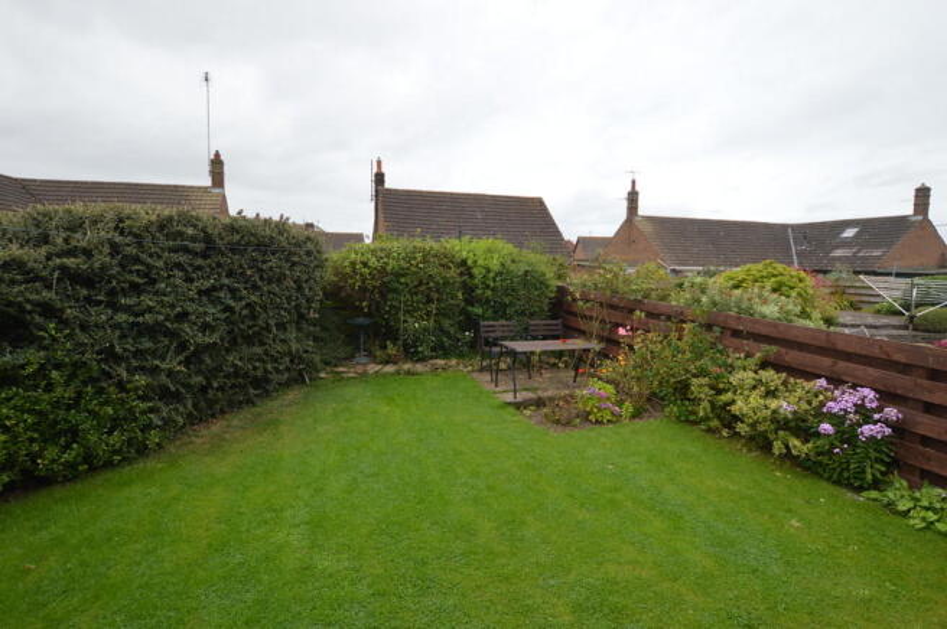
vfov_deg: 67.3
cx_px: 474
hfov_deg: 90.1
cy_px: 314
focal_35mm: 18
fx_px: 473
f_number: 5
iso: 100
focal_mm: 12
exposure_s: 1/100
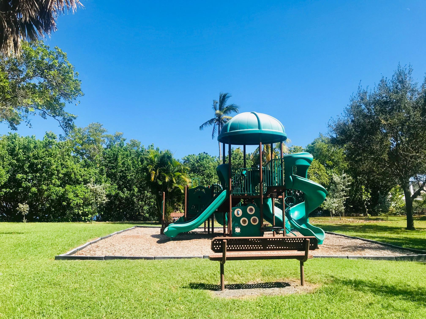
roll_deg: +0.8
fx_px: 345
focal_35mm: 28
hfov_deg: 63.4
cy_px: 160
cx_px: 213
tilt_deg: +5.8
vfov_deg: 49.7
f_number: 1.8
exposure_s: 1/1709
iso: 20
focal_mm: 3.99
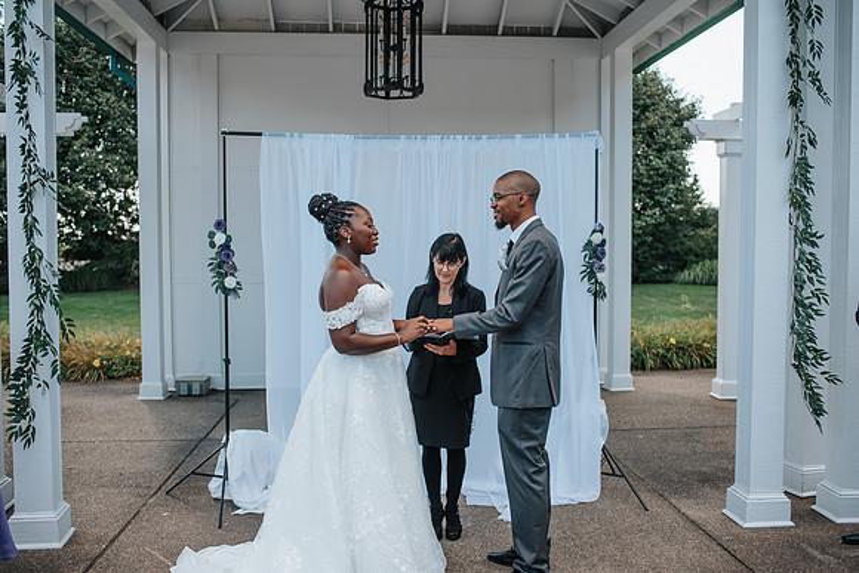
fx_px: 844
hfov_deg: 54.0
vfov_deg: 37.5
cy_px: 286
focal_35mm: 35
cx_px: 430
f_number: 2.8
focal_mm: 35
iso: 100
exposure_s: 1/640
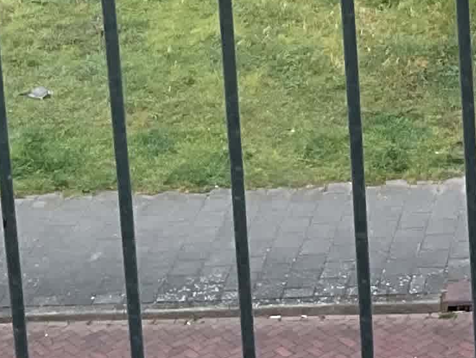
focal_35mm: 159
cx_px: 769
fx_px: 2187
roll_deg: +0.8
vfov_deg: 8.7
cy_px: -407
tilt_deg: -9.8
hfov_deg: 11.7
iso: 16
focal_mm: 3
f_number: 1.8
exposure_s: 1/295
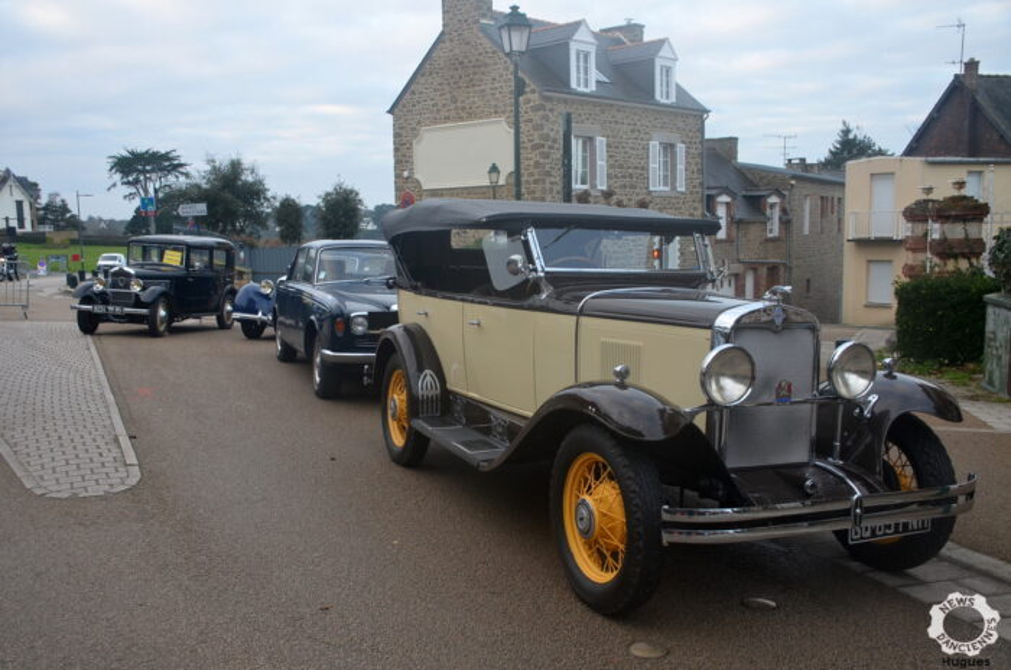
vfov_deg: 38.2
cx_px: 506
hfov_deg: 55.2
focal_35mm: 34
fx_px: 967
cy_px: 335
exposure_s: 1/125
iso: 400
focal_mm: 23
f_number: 5.6
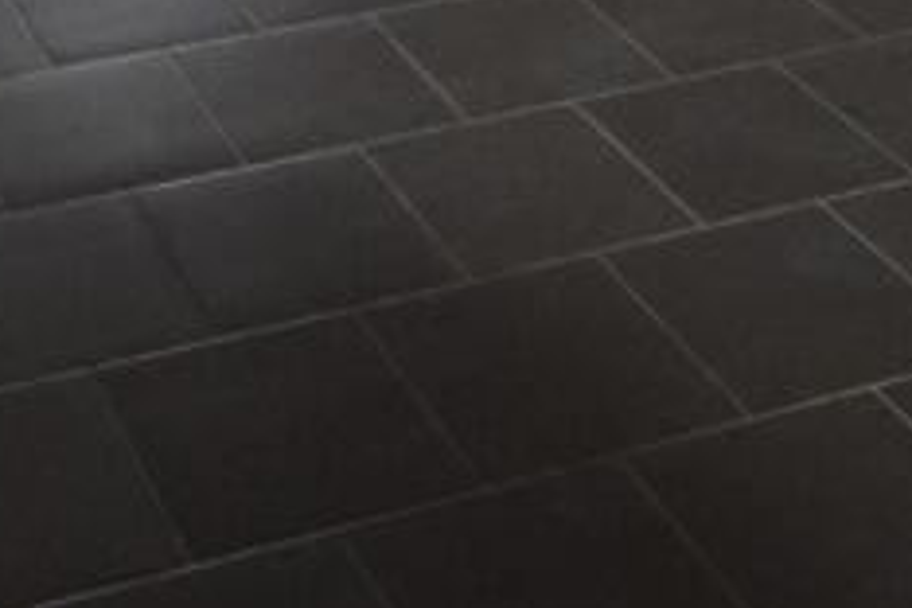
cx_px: 129
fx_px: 2158
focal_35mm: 85
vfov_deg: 13.3
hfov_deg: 23.4
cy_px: -692
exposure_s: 1/60
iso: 500
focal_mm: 13
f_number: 3.5
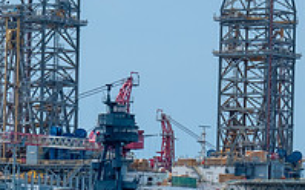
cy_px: 206
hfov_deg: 6.8
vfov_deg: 4.2
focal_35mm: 309
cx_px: 78
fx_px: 2566
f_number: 5
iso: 200
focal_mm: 67.1
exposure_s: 1/800
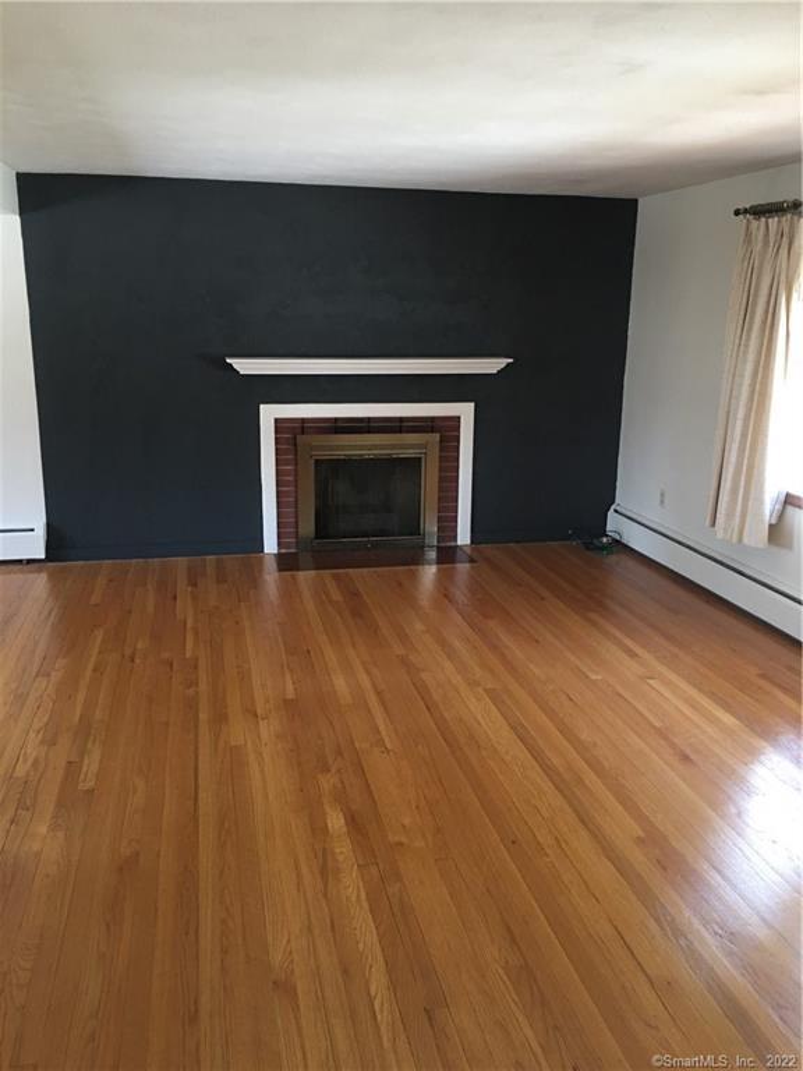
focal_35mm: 29
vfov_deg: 61.7
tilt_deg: -12.8
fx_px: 897
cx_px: 402
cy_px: 536
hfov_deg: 48.2
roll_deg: -0.8
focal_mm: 4.15
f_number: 2.2
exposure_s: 1/15
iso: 64
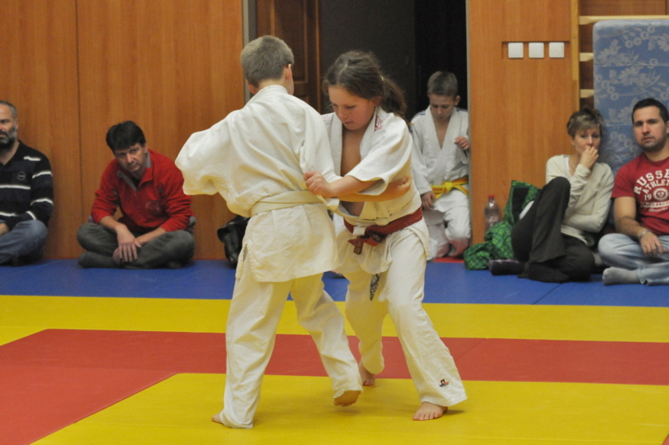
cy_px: 222
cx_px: 334
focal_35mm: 105
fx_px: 1949
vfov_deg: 13.0
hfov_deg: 19.5
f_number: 4
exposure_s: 1/250
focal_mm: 70
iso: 1600
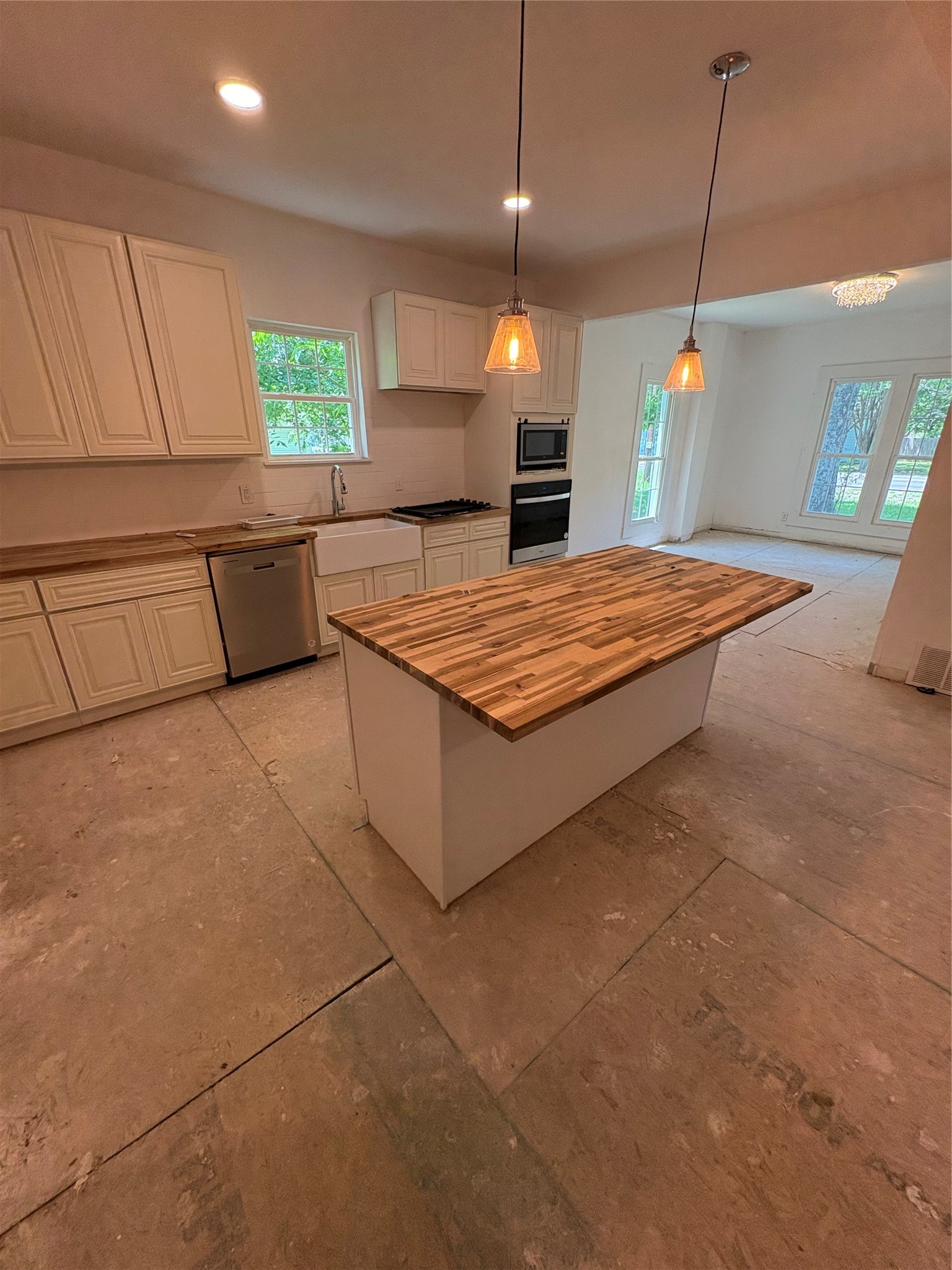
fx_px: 513
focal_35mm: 14
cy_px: 635
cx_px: 476
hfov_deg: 85.7
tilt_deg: -21.0
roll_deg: -0.6
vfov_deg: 102.1
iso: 250
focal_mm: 2.22
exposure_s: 1/120
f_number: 2.2
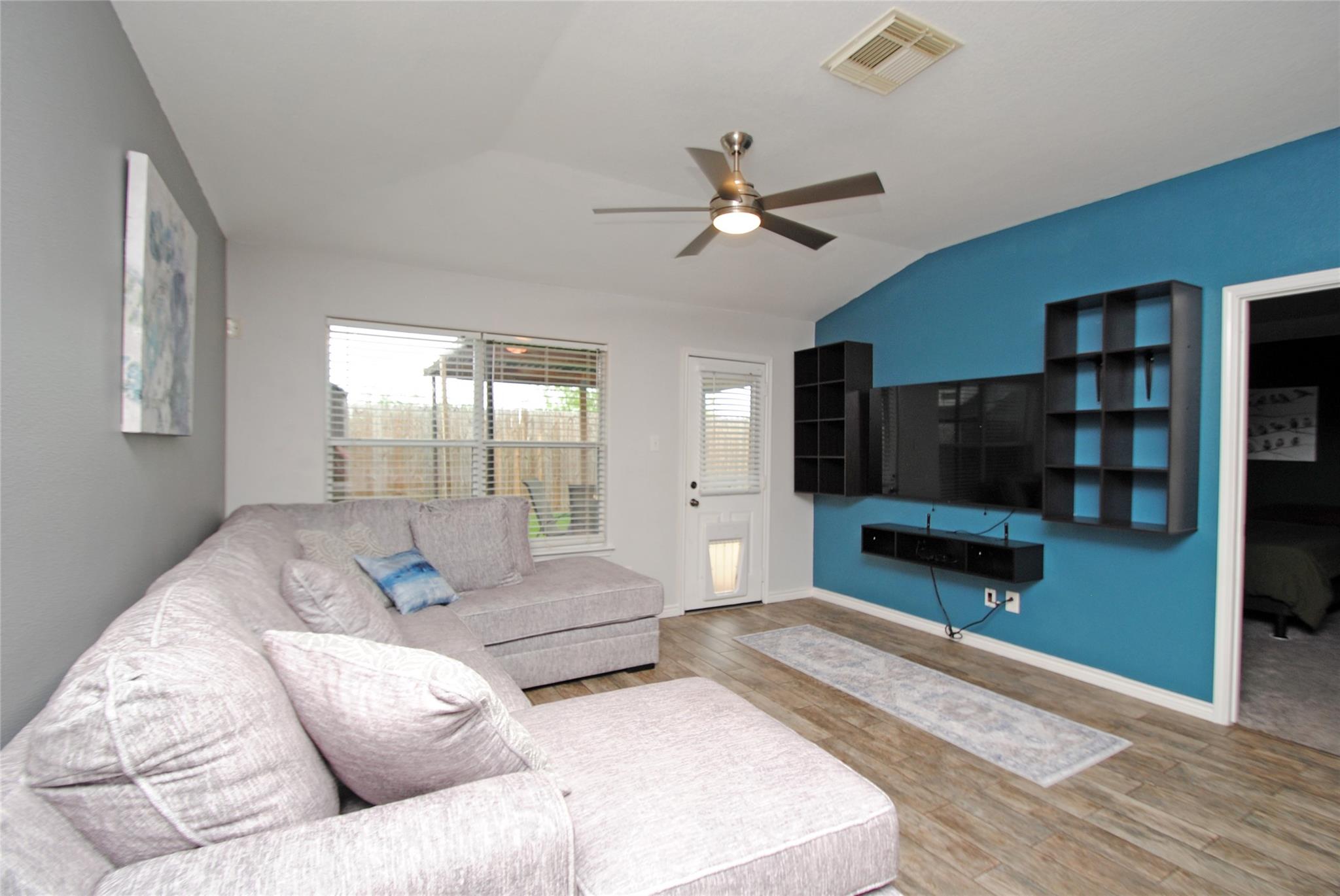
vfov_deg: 72.2
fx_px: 615
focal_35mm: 16
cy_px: 448
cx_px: 670
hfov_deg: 94.9
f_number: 4
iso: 200
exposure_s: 1/60
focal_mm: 11
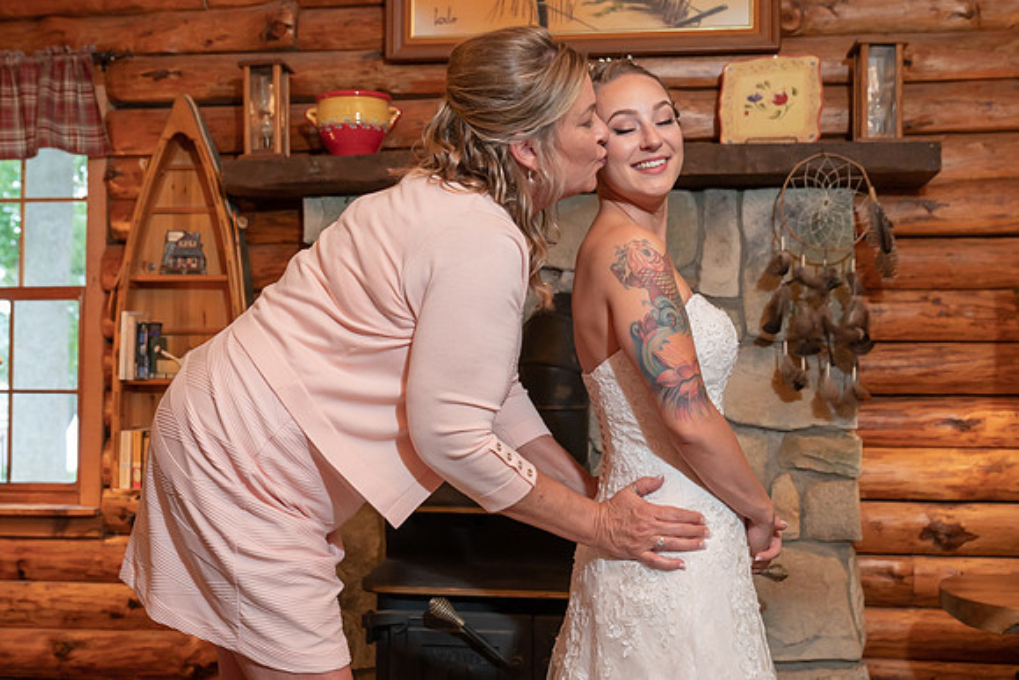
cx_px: 462
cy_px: 316
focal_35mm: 41
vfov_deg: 32.3
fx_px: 1175
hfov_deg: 46.8
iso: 2000
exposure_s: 1/200
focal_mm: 37
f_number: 4.5
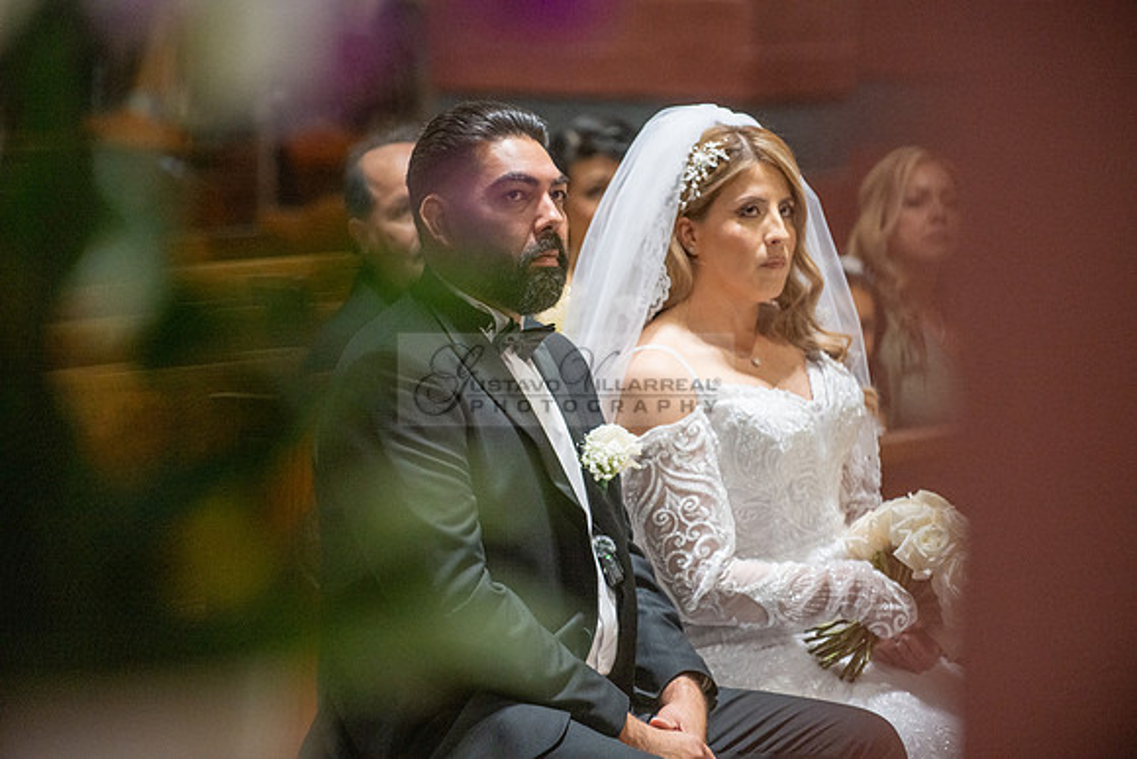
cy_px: 380
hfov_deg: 10.3
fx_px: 6318
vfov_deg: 6.9
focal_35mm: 200
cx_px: 568
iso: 3200
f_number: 2.8
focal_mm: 200
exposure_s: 1/320
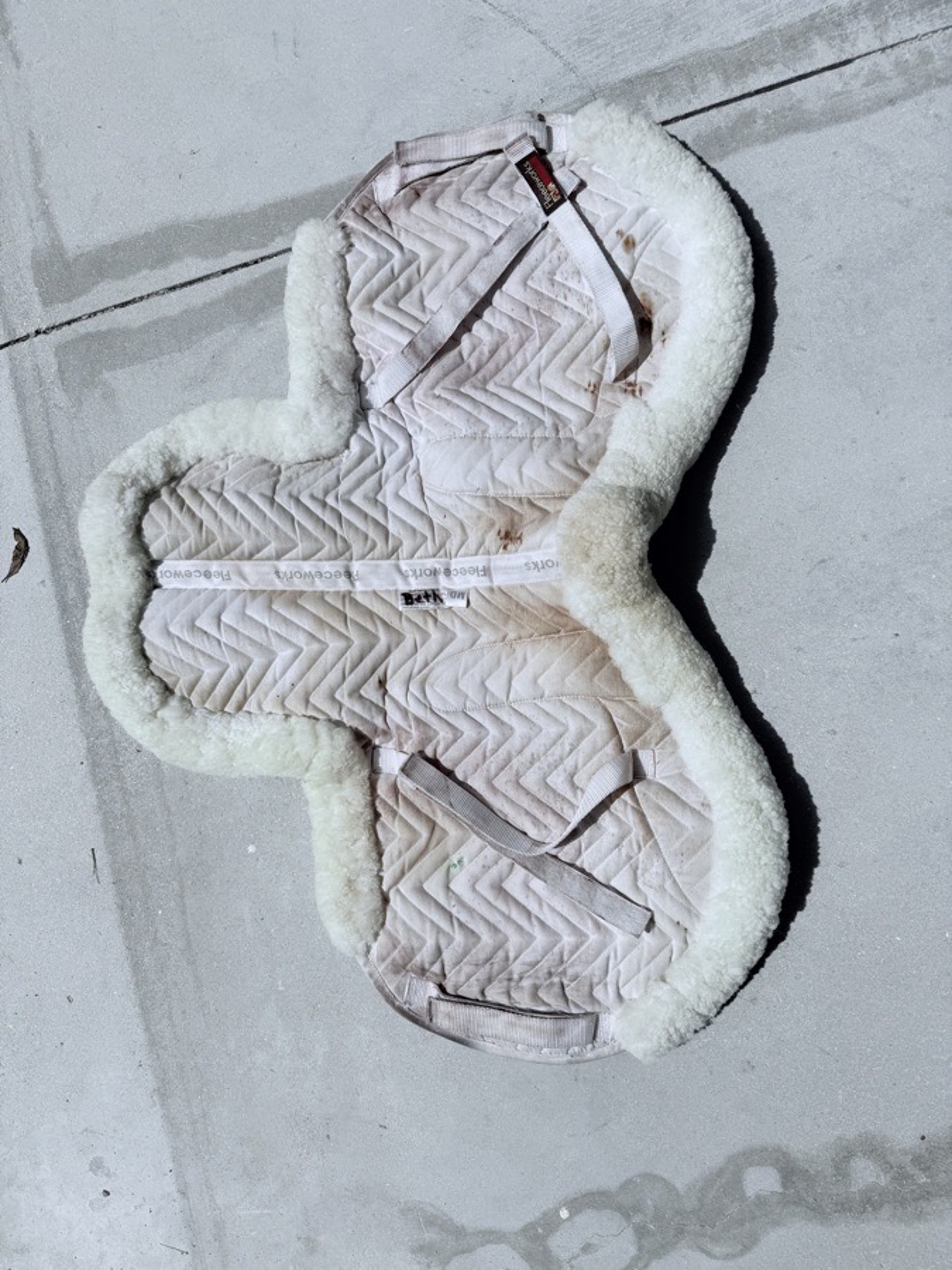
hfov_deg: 56.8
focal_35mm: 24
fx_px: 880
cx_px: 476
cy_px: 635
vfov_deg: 71.6
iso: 64
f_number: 1.78
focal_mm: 6.76
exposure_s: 1/14286
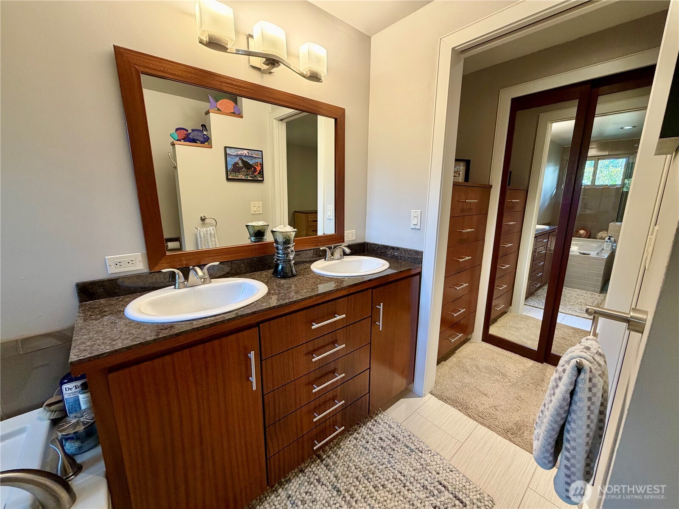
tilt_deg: -11.5
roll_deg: -0.3
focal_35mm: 14
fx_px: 275
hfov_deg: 102.1
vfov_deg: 85.7
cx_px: 340
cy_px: 254
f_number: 2.2
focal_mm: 2.22
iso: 200
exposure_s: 1/60
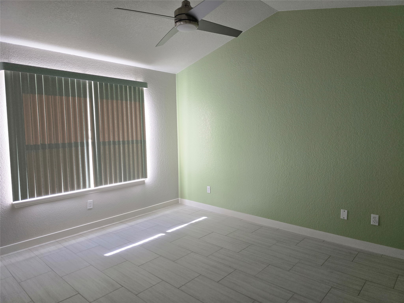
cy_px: 152
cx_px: 202
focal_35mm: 23
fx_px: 268
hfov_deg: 73.9
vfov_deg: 58.9
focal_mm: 6.3
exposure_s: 1/359
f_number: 1.7
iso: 250
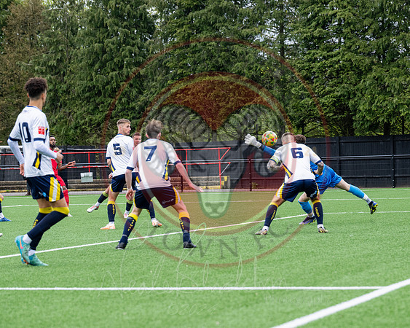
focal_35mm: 139
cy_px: 144
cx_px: 213
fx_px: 1690
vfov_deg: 11.1
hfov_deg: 13.8
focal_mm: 103
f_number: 4
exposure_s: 1/2000
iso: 500
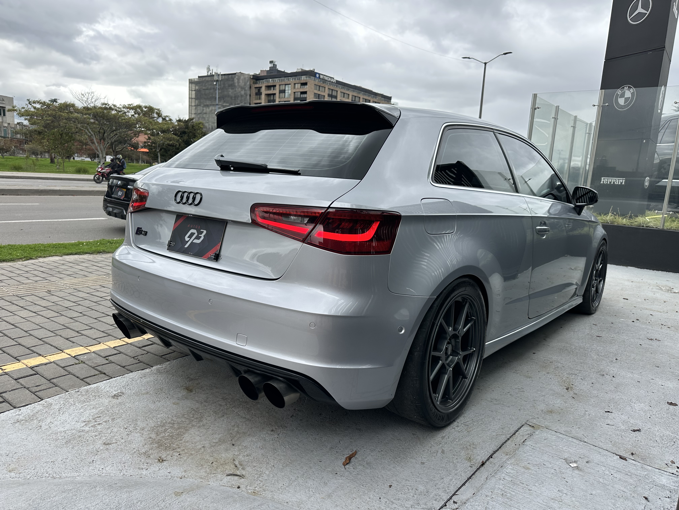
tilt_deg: -9.5
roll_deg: -3.8
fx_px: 471
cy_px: 255
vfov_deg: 56.8
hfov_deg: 71.6
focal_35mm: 24
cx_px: 340
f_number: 1.78
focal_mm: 6.86
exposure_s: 1/1339
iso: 80
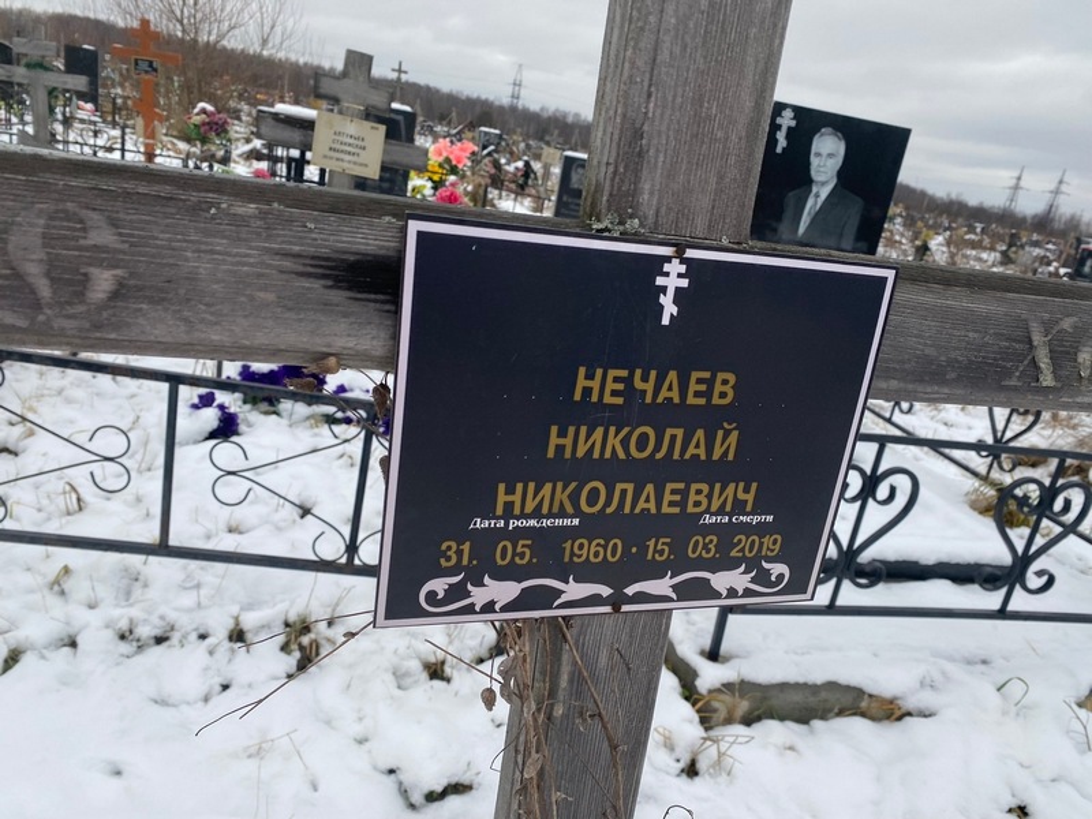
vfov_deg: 53.1
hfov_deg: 67.3
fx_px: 820
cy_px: 410
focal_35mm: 26
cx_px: 546
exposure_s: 1/200
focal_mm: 4.25
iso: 32
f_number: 1.8
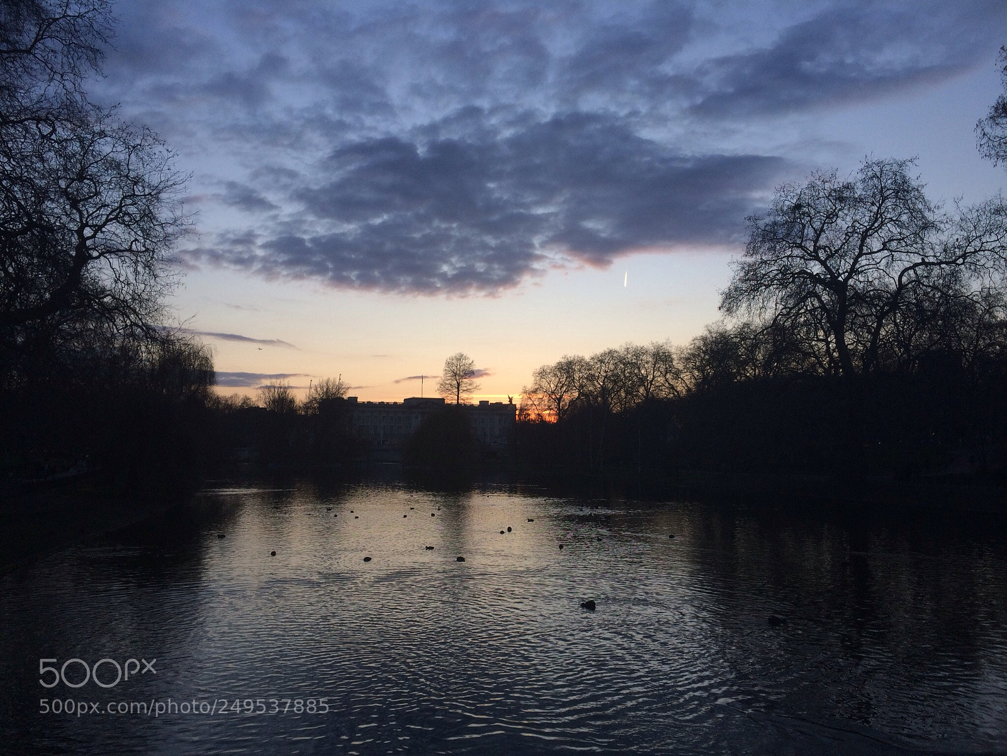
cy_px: 378
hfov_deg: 61.7
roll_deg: +0.3
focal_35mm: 29
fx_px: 844
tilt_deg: +4.6
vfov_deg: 48.2
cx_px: 504
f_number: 2.2
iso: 32
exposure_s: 1/238
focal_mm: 4.15
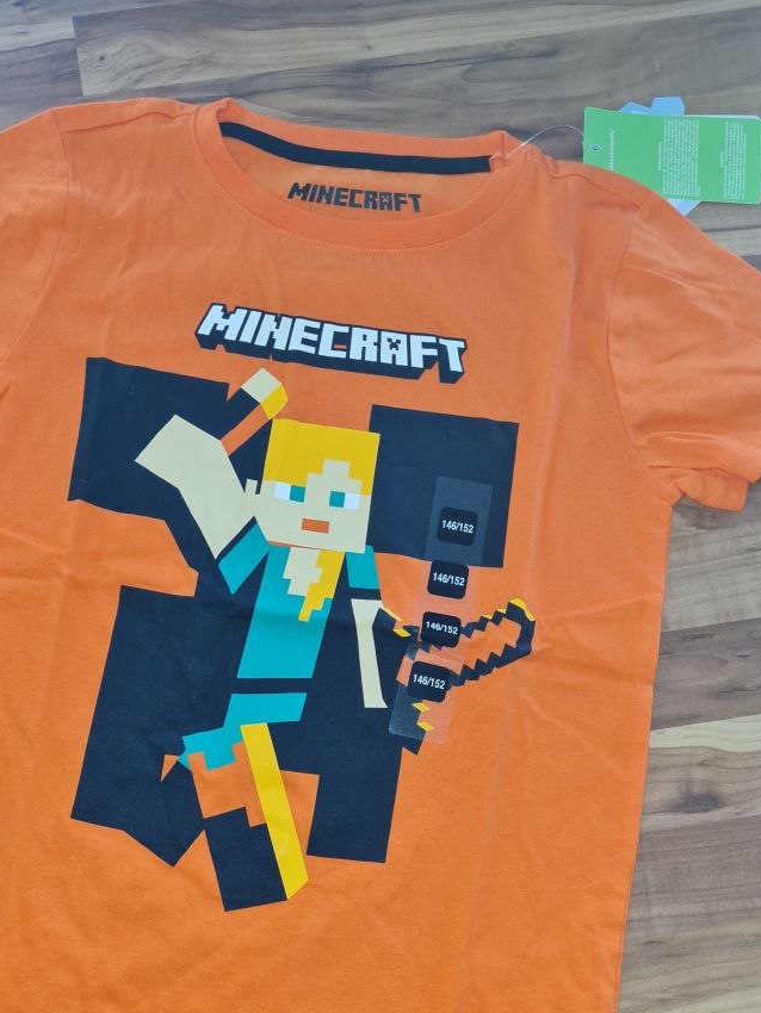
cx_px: 267
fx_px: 1084
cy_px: 694
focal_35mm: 37
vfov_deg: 49.1
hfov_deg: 38.3
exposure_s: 1/100
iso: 320
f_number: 1.8
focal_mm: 5.4
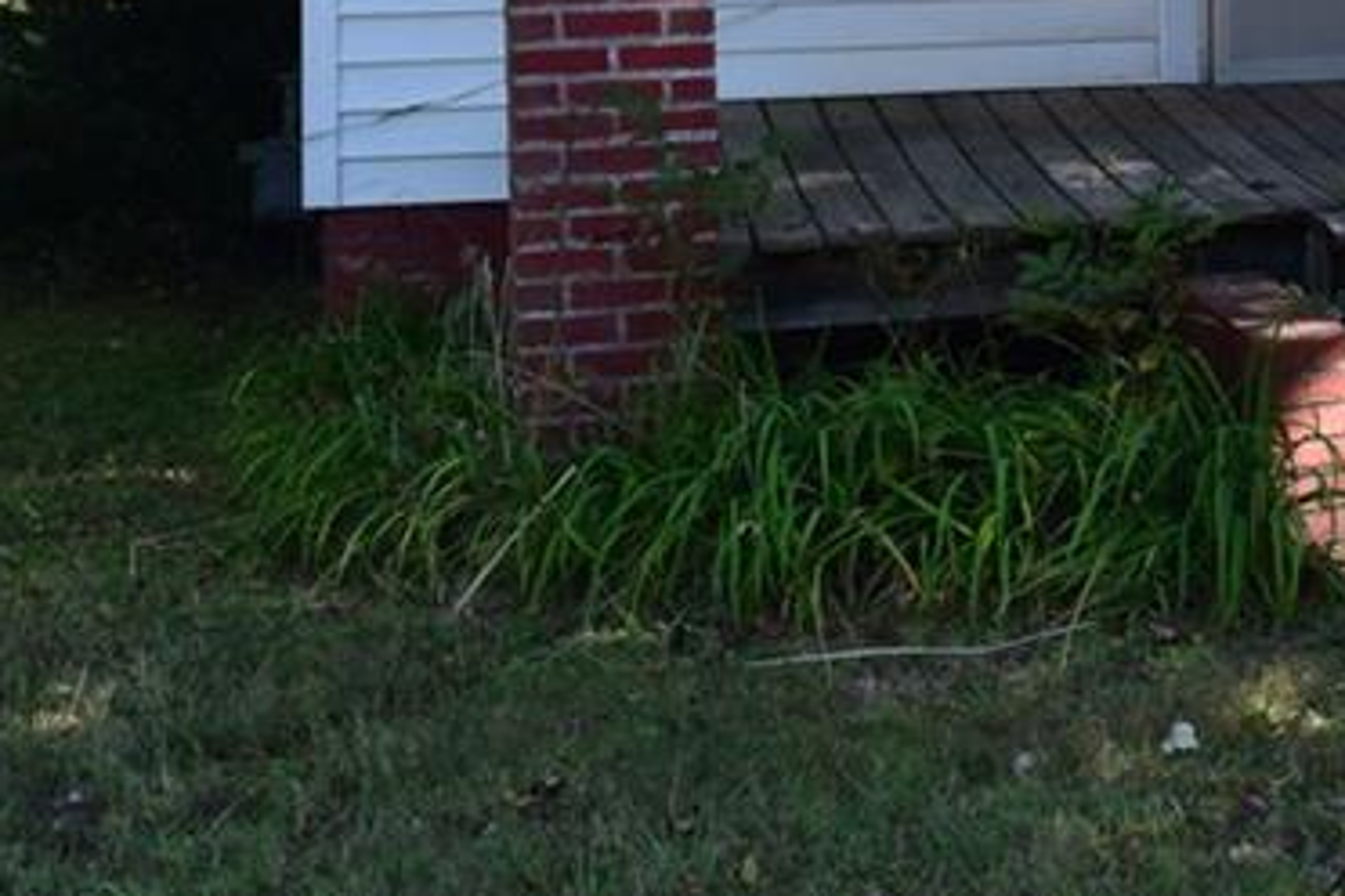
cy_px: -303
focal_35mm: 99
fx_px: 3698
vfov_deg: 13.3
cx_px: 1587
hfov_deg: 19.5
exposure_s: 1/200
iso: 400
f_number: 10
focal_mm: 24
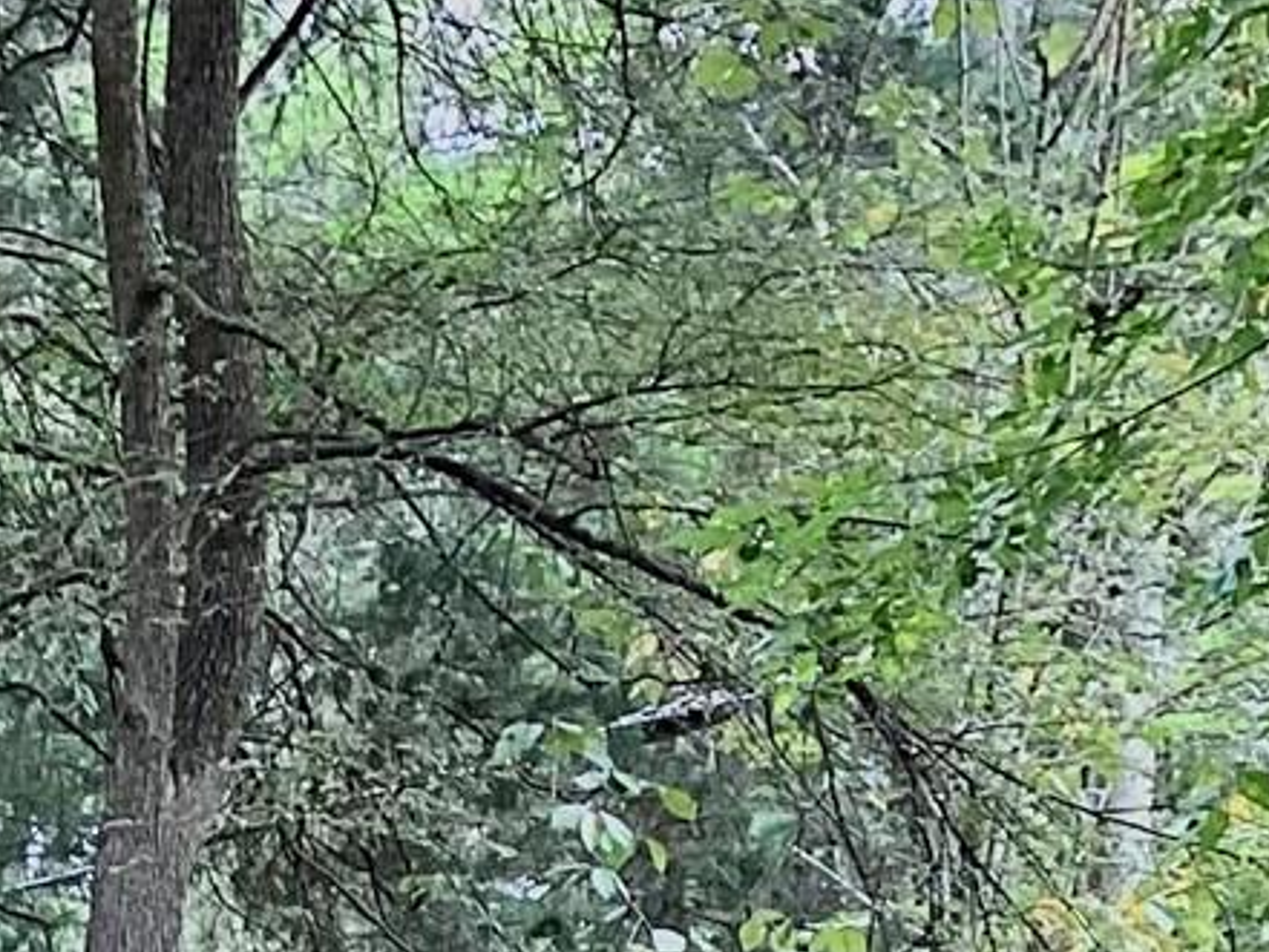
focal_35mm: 144
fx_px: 5280
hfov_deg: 12.4
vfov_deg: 9.5
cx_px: -1068
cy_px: 2016
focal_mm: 3.3
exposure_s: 1/120
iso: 80
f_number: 2.4
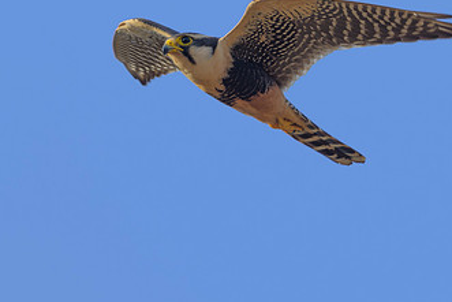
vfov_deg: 1.2
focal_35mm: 1178
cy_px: 132
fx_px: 14796
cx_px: 328
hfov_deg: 1.8
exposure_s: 1/1000
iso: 110
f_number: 5
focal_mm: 400
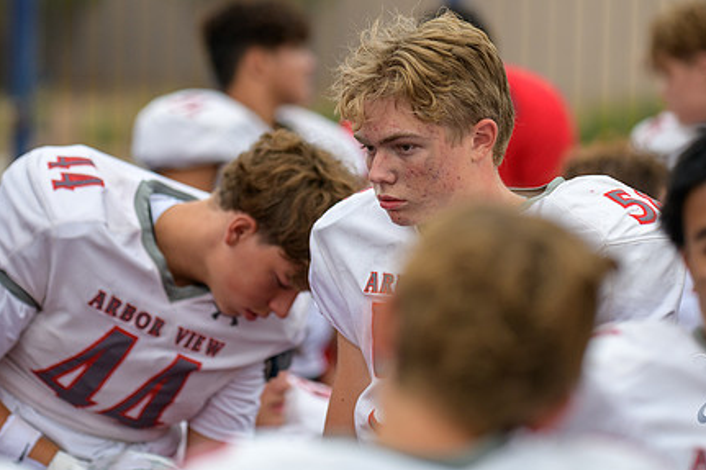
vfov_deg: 6.0
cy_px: 156
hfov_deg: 9.0
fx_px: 4489
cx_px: 390
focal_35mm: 229
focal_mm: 170
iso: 450
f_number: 2.8
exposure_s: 1/500
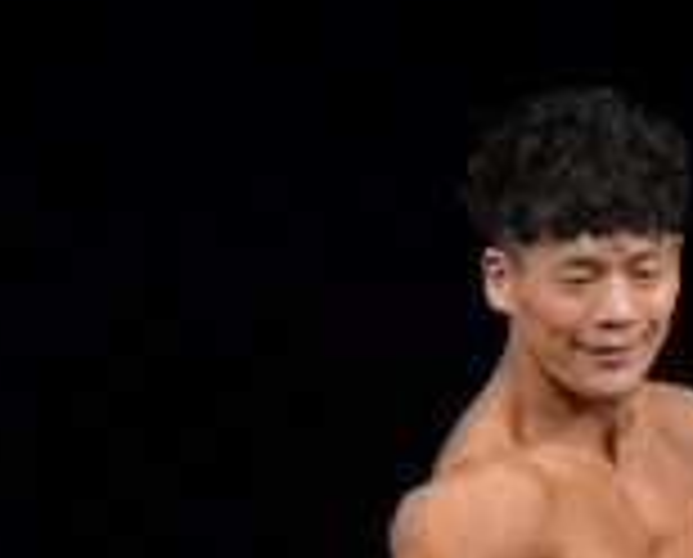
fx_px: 24675
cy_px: 940
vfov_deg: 1.3
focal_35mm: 1200
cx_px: -812
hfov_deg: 1.6
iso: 3200
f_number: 5.6
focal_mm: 170
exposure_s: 1/400
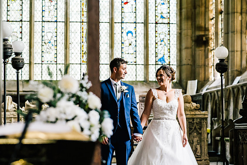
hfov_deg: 23.0
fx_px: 606
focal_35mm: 88
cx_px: 124
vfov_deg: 15.5
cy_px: 82
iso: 2000
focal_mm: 85
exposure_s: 1/250
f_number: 2.8
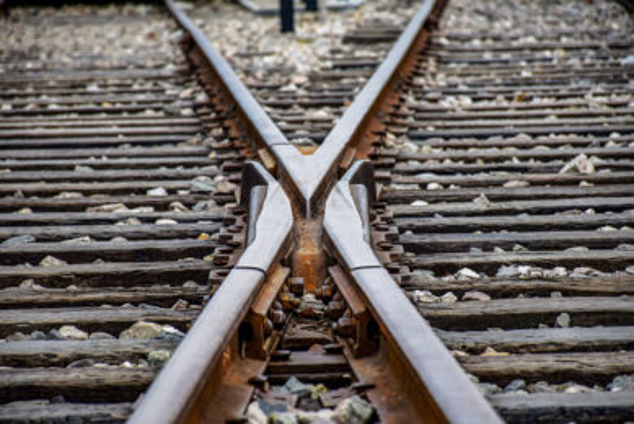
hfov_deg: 10.5
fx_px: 3437
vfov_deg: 7.1
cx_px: 317
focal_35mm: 195
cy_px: 212
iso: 100
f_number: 5.6
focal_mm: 130
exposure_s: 1/30
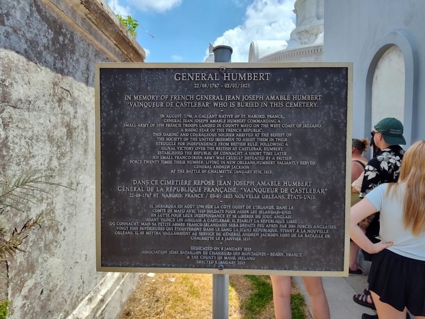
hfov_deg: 73.9
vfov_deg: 58.9
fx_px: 282
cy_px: 160
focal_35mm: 23
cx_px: 212
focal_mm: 5.56
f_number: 1.8
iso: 100
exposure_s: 1/1486
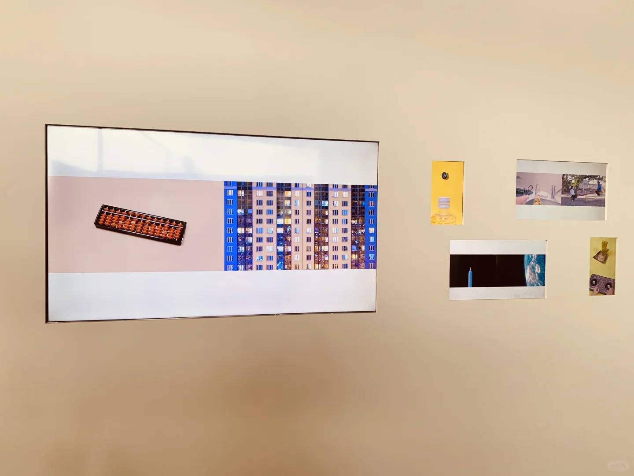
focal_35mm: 26
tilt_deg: +0.0
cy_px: 238
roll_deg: -1.5
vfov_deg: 53.1
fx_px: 476
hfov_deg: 67.3
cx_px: 317
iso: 100
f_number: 1.8
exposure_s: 1/88
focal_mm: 4.25
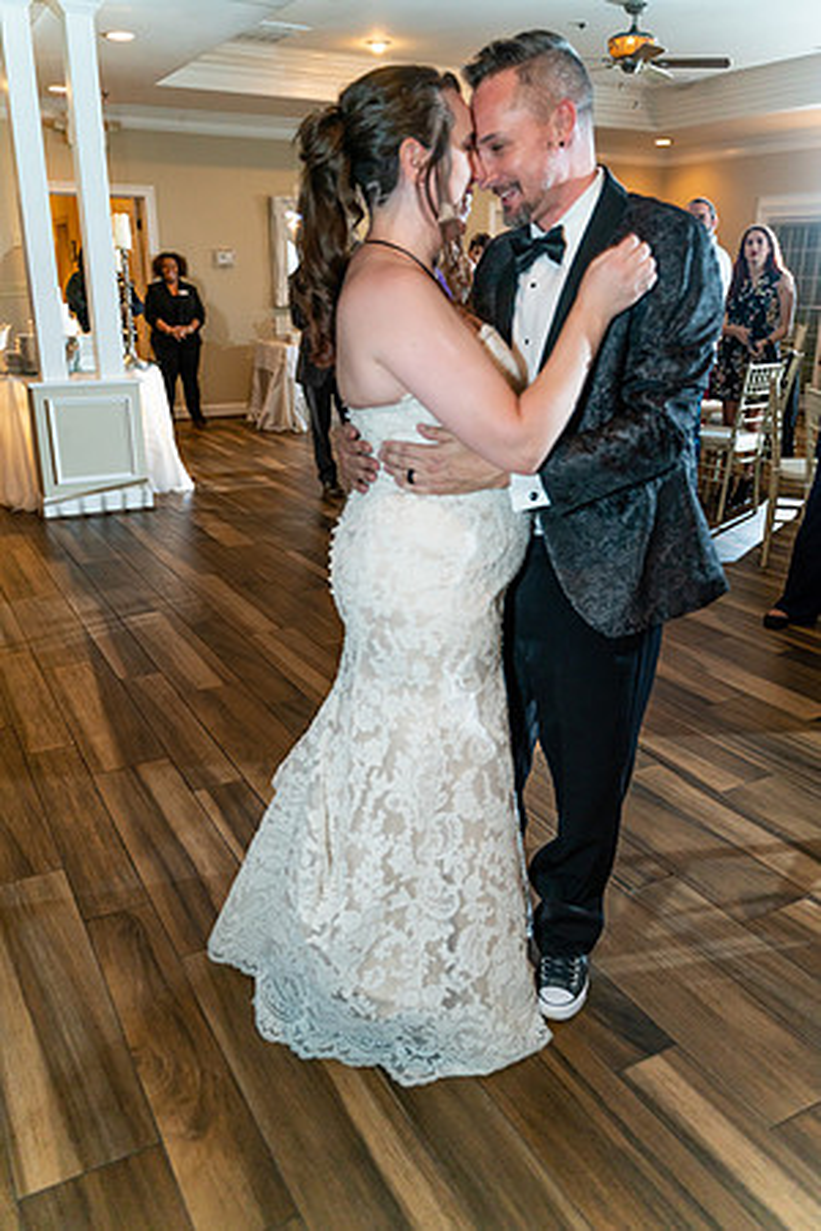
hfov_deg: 46.4
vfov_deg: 65.5
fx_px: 958
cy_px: 616
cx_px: 410
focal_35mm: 28
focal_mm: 28
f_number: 2.8
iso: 1250
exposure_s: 1/160
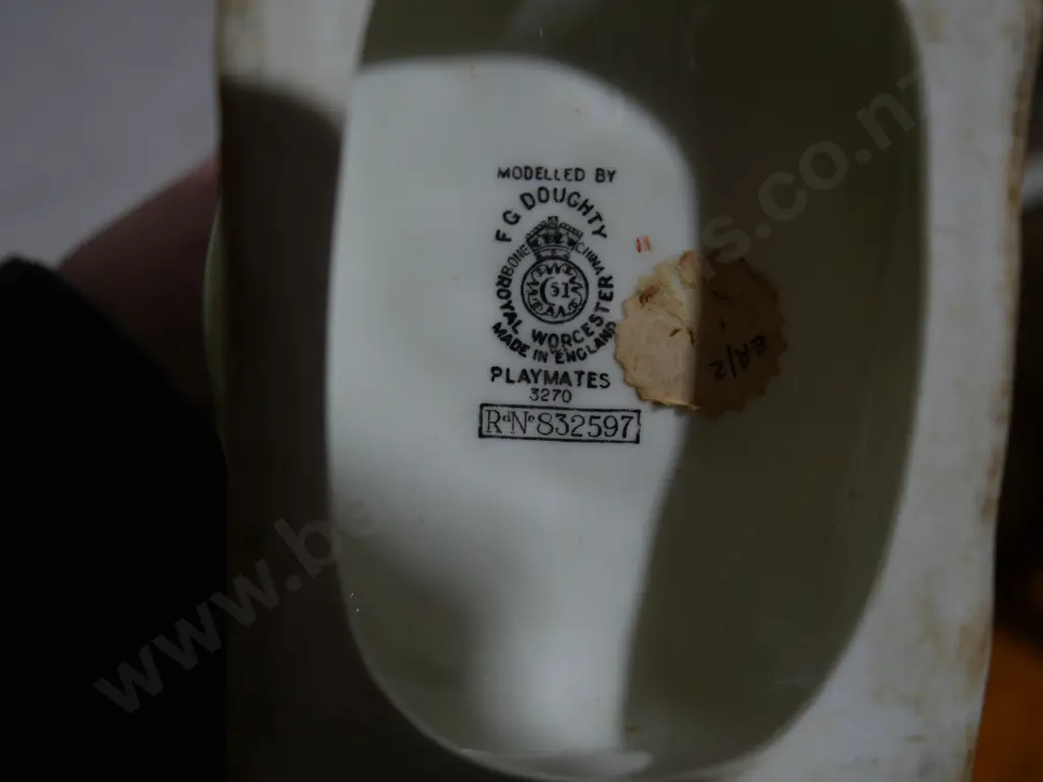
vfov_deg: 37.7
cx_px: 522
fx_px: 1145
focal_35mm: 38
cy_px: 391
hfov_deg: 49.0
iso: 200
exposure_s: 1/100
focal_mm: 19
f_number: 4.1
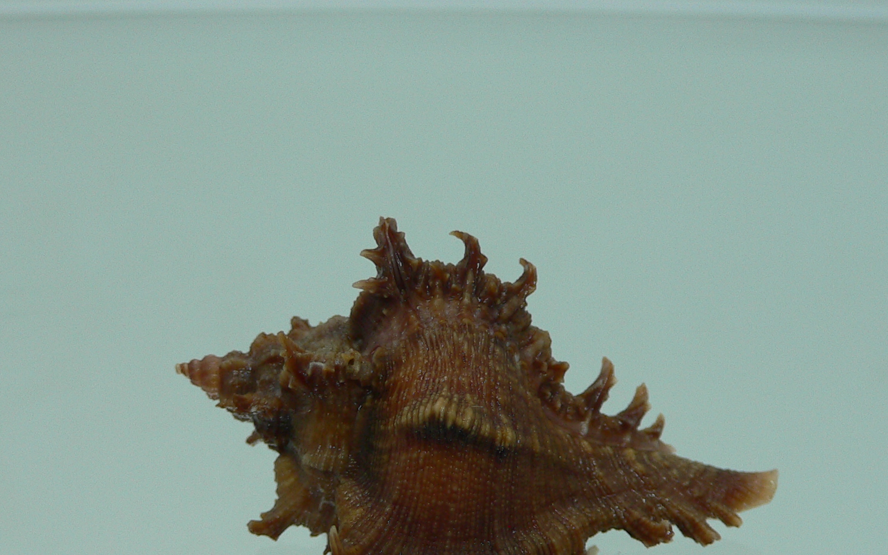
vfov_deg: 25.4
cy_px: 438
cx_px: 442
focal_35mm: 50
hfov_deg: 40.3
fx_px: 1210
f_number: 2.8
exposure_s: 1/60
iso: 80
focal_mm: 4.6
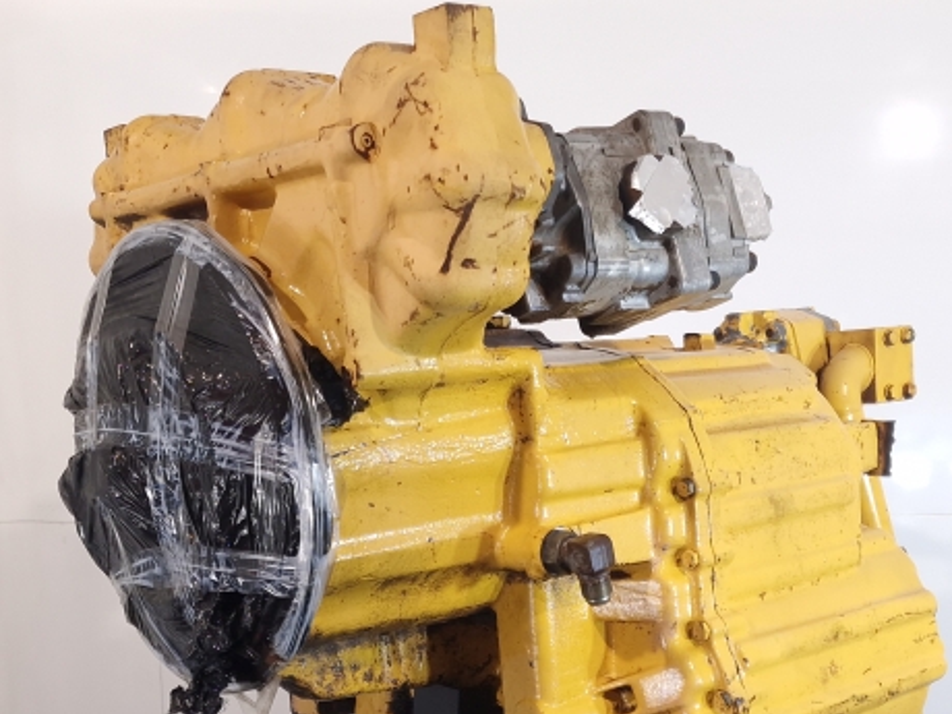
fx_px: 1100
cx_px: 526
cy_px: 555
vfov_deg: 35.0
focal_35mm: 40
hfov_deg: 46.7
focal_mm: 6.4
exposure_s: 1/50
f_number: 1.8
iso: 64
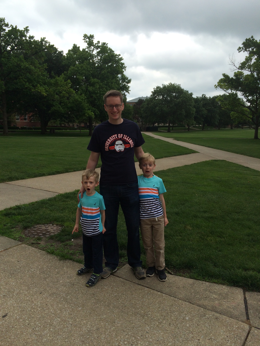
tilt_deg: -13.4
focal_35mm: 29
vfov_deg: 61.7
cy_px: 173
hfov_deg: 48.2
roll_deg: -0.1
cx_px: 130
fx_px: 290
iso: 32
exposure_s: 1/1026
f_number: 2.2
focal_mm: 4.15
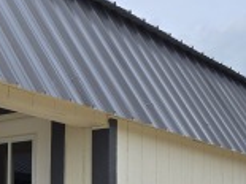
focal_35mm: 95
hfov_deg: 19.1
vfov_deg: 14.9
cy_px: 236
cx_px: -75
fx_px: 675
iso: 64
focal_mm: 6.3
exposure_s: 1/7944
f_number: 1.7
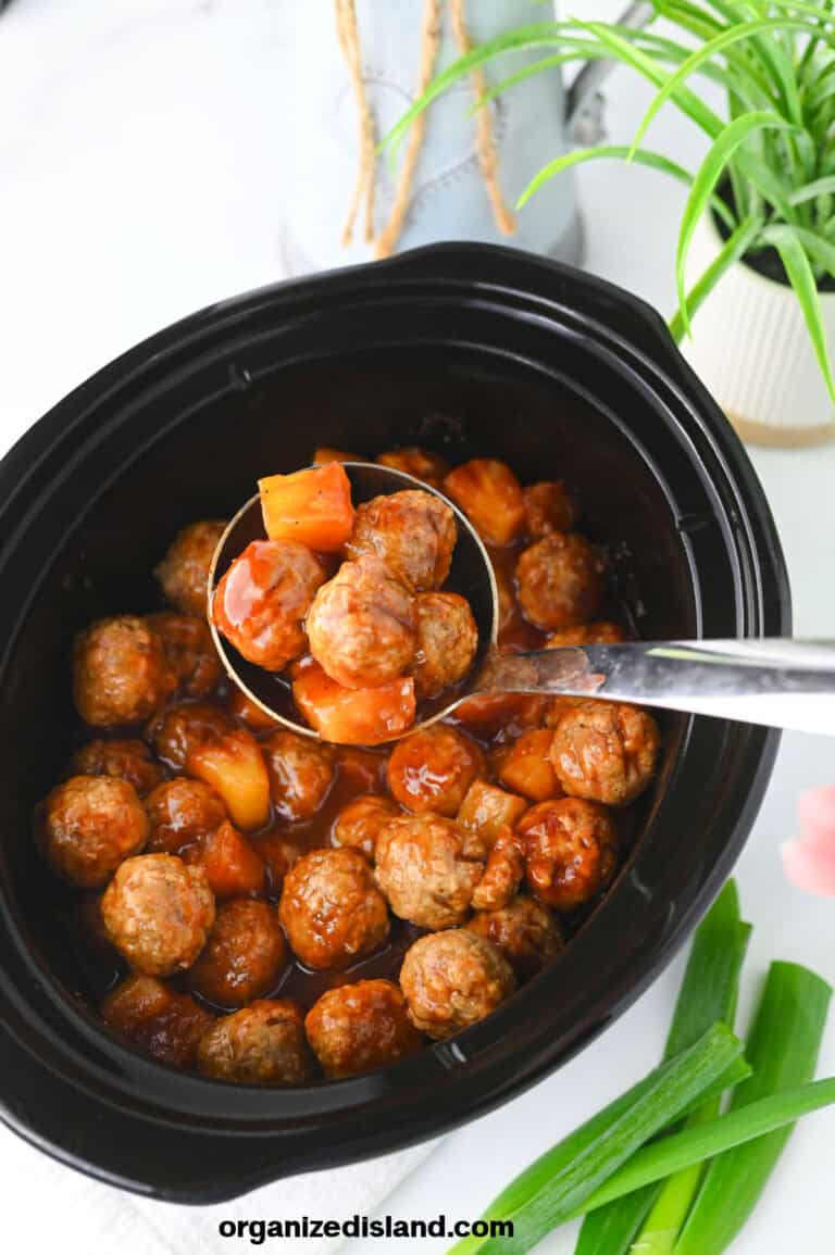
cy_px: 628
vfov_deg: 39.6
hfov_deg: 26.9
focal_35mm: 50
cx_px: 418
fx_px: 1743
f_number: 5
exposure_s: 1/160
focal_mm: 50
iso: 1100
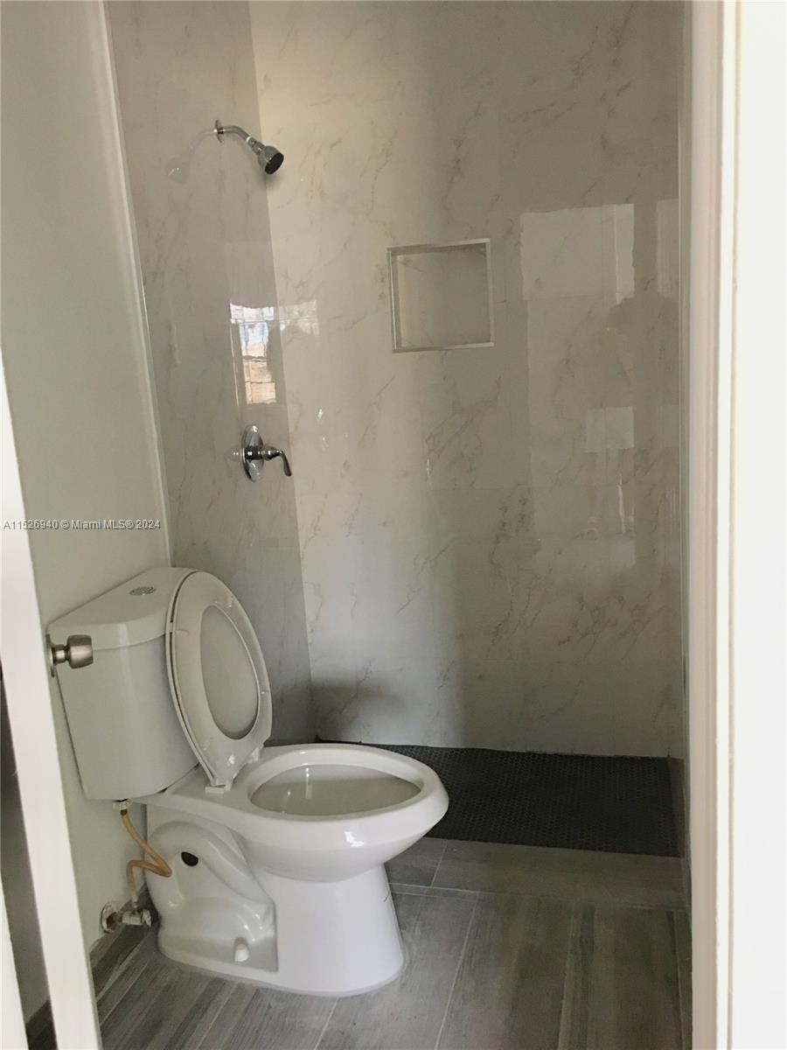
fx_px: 879
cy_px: 525
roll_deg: +3.5
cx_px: 394
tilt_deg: -10.3
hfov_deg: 48.2
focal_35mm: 29
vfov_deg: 61.7
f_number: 2.2
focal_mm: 4.15
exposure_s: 1/10
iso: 100
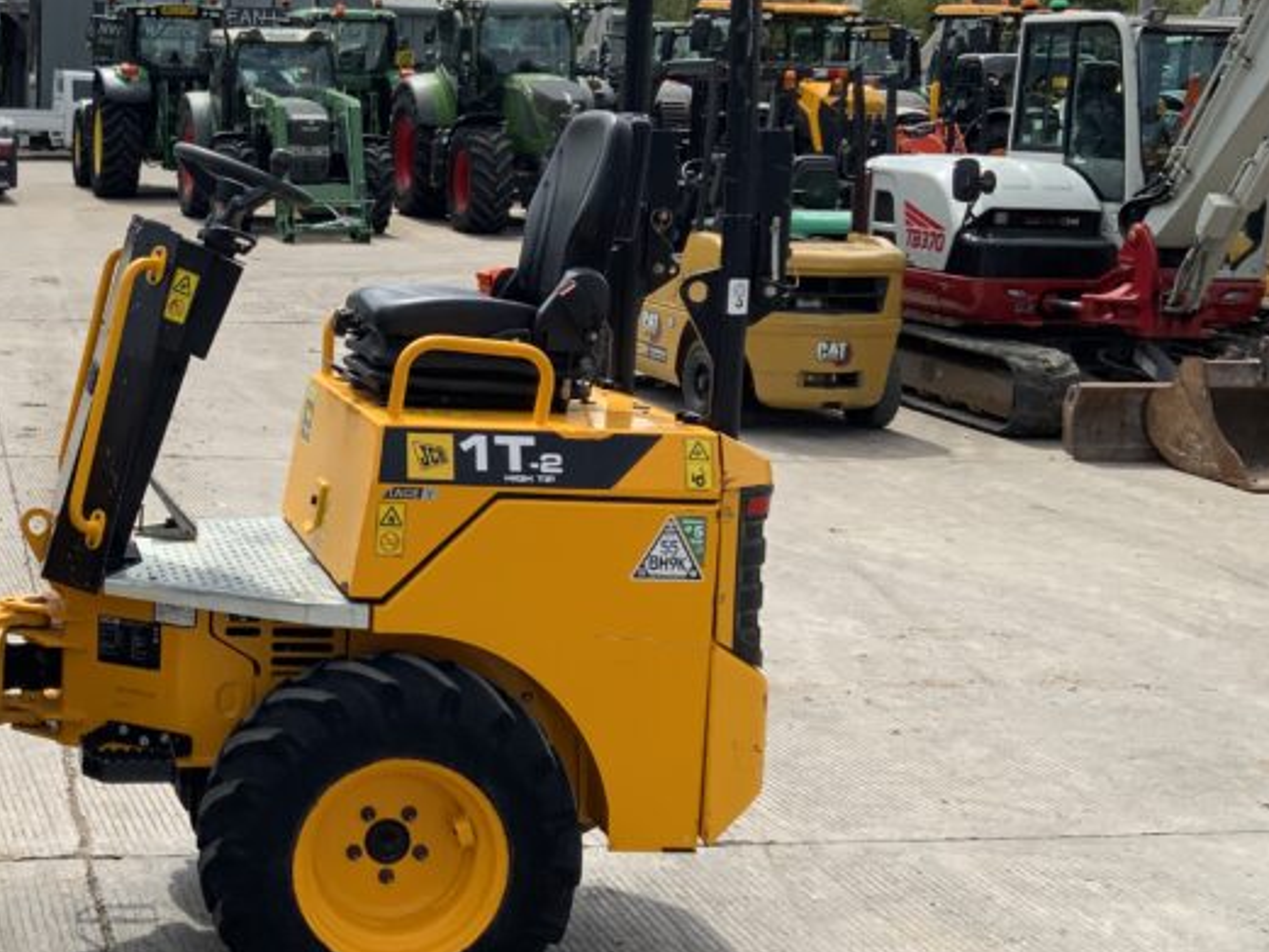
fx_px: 2090
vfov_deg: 25.6
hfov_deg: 32.5
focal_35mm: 57
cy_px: 368
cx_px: 185
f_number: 1.8
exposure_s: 1/1786
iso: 16
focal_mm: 3
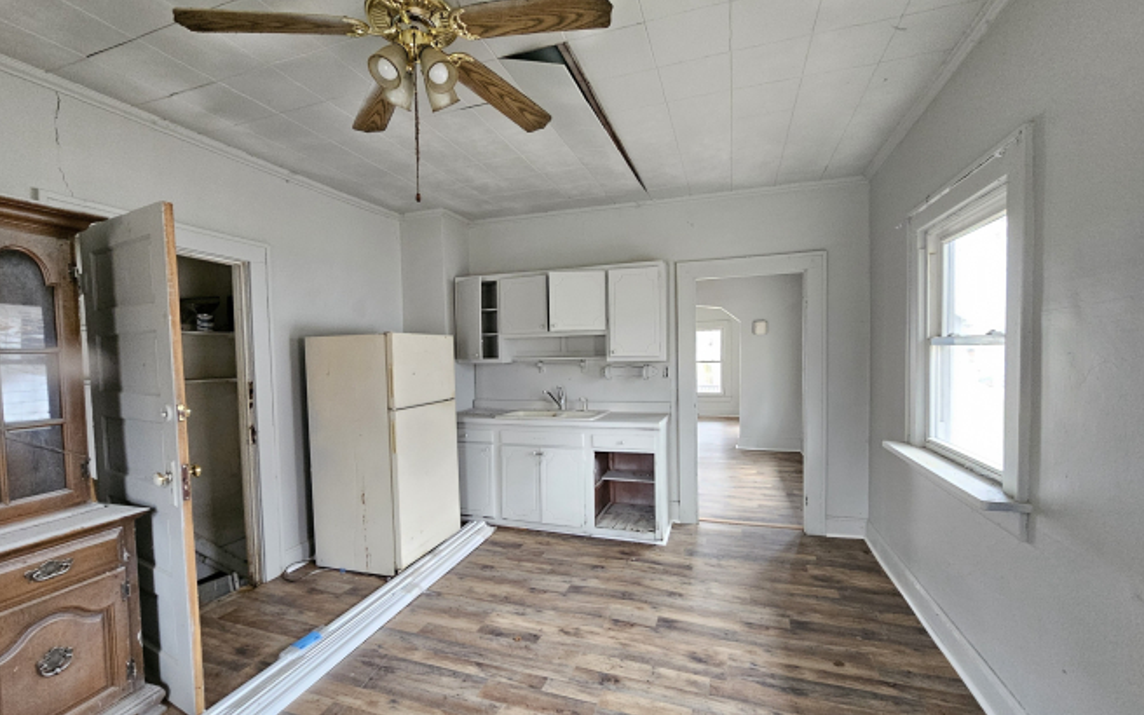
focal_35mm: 14
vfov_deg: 78.6
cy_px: 368
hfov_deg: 105.3
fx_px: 436
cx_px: 566
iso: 1000
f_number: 2.2
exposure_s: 1/24
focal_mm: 2.2
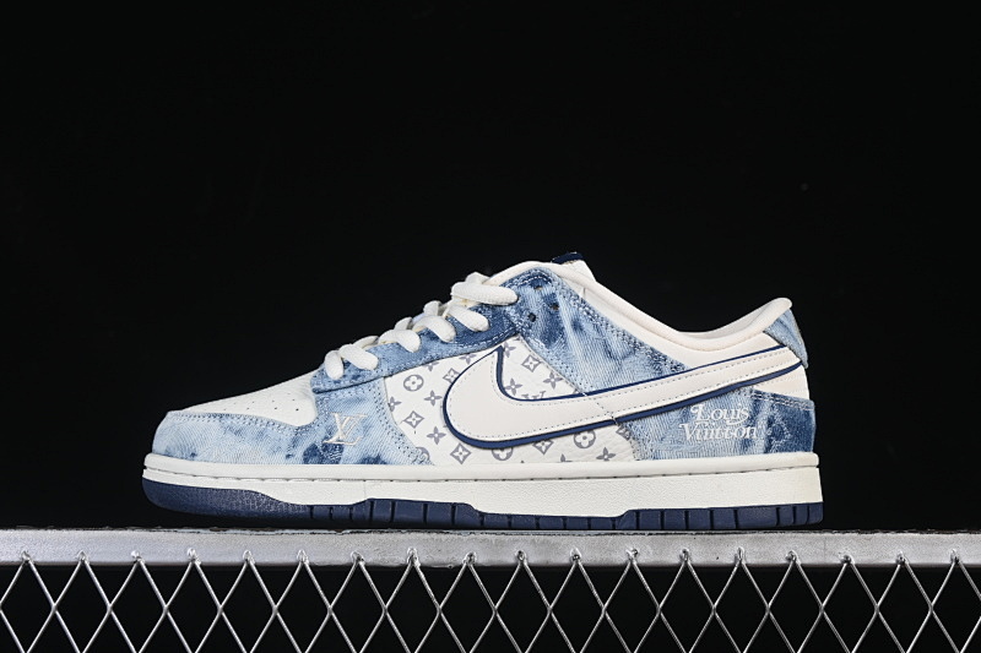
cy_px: 326
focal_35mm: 75
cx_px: 490
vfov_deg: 18.2
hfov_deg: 27.0
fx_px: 2043
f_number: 8
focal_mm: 50
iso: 160
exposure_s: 1/80
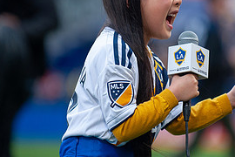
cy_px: 39
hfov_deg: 4.8
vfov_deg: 3.2
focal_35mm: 430
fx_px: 2807
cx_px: 156
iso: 640
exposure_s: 1/640
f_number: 2.8
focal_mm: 200
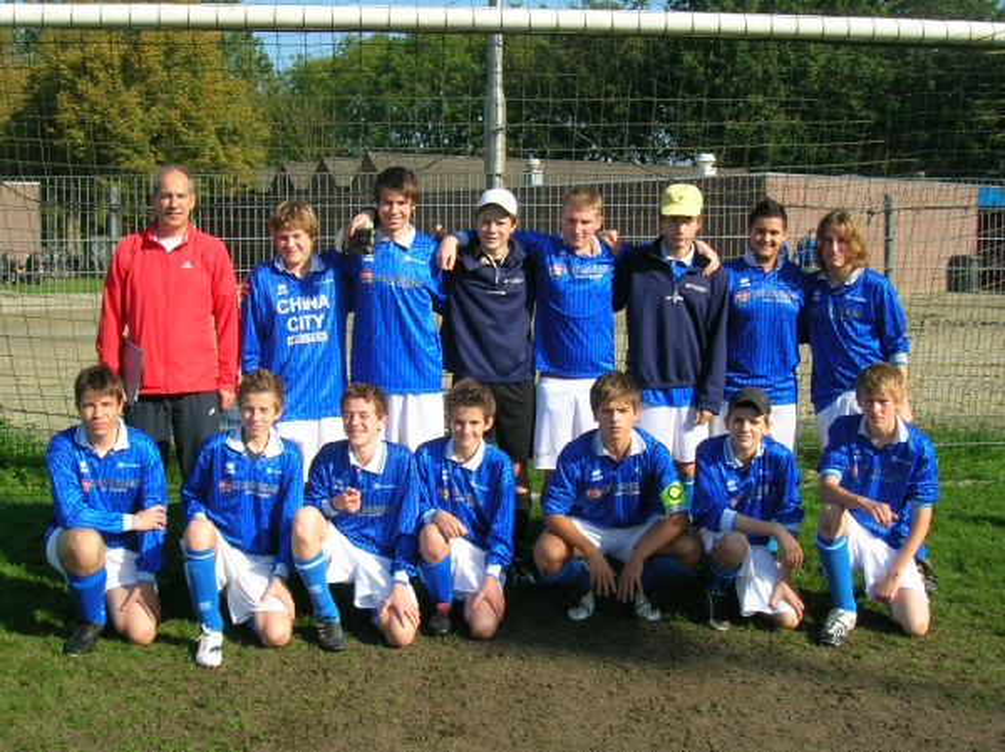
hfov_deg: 44.8
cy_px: 376
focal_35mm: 42
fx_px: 1218
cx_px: 502
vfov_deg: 34.3
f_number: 5.2
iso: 50
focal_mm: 7
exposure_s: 1/230
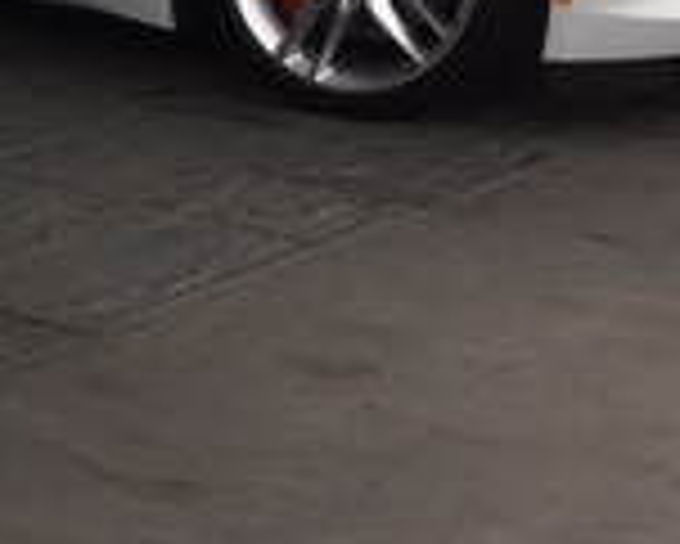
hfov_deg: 14.9
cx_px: -329
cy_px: 229
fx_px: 2417
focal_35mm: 120
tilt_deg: -14.8
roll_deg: +0.9
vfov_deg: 12.9
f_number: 2.2
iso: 25
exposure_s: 1/246
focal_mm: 4.15
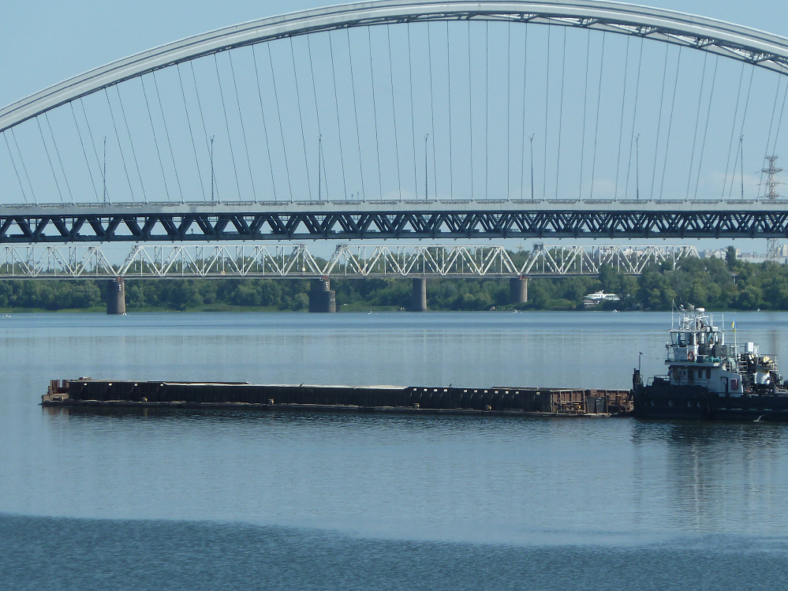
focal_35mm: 255
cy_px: 353
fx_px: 5804
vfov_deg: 5.8
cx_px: 446
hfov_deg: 7.8
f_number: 5
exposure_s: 1/400
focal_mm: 32.1
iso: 80
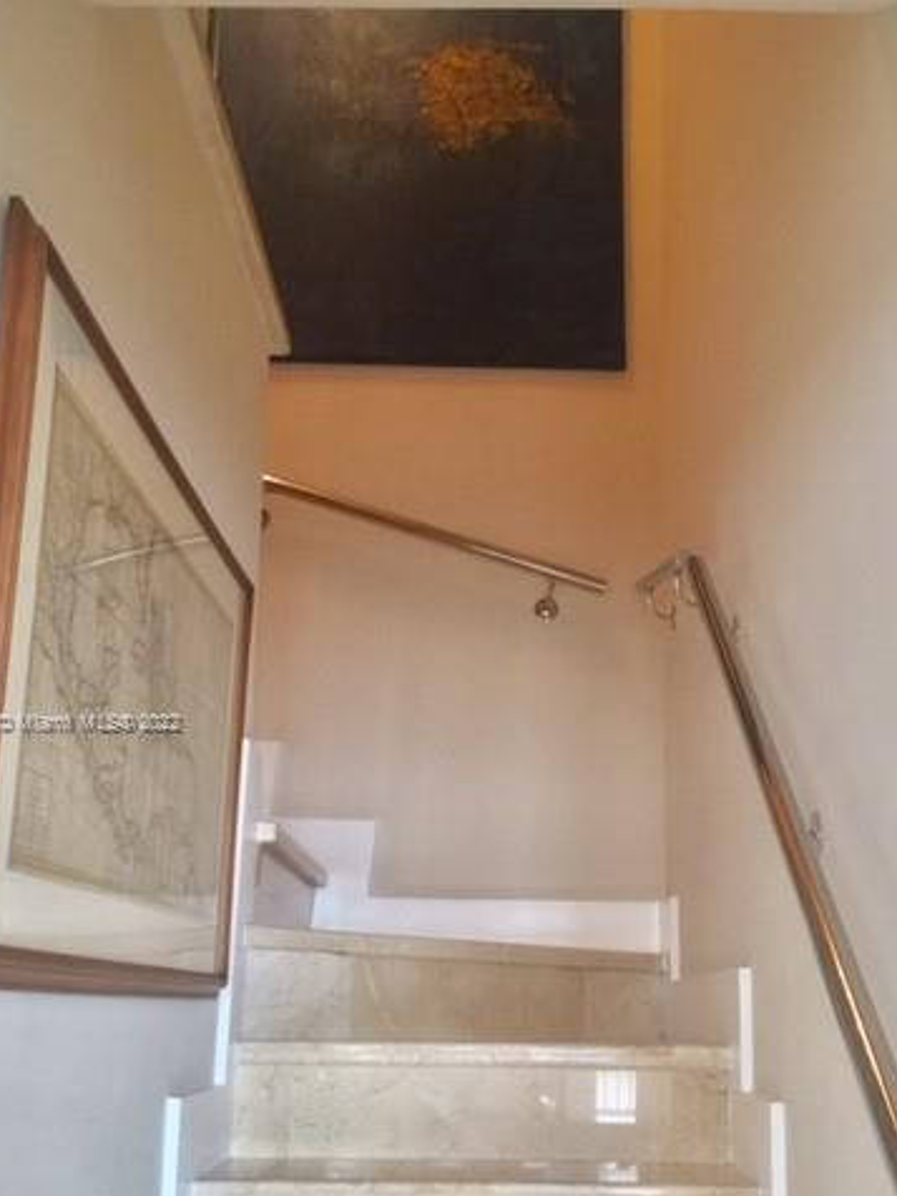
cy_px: 724
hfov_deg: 36.8
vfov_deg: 47.6
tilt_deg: +14.2
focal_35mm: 39
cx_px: 495
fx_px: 1347
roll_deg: -1.3
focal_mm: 4.15
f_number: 2.2
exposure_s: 1/30
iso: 50
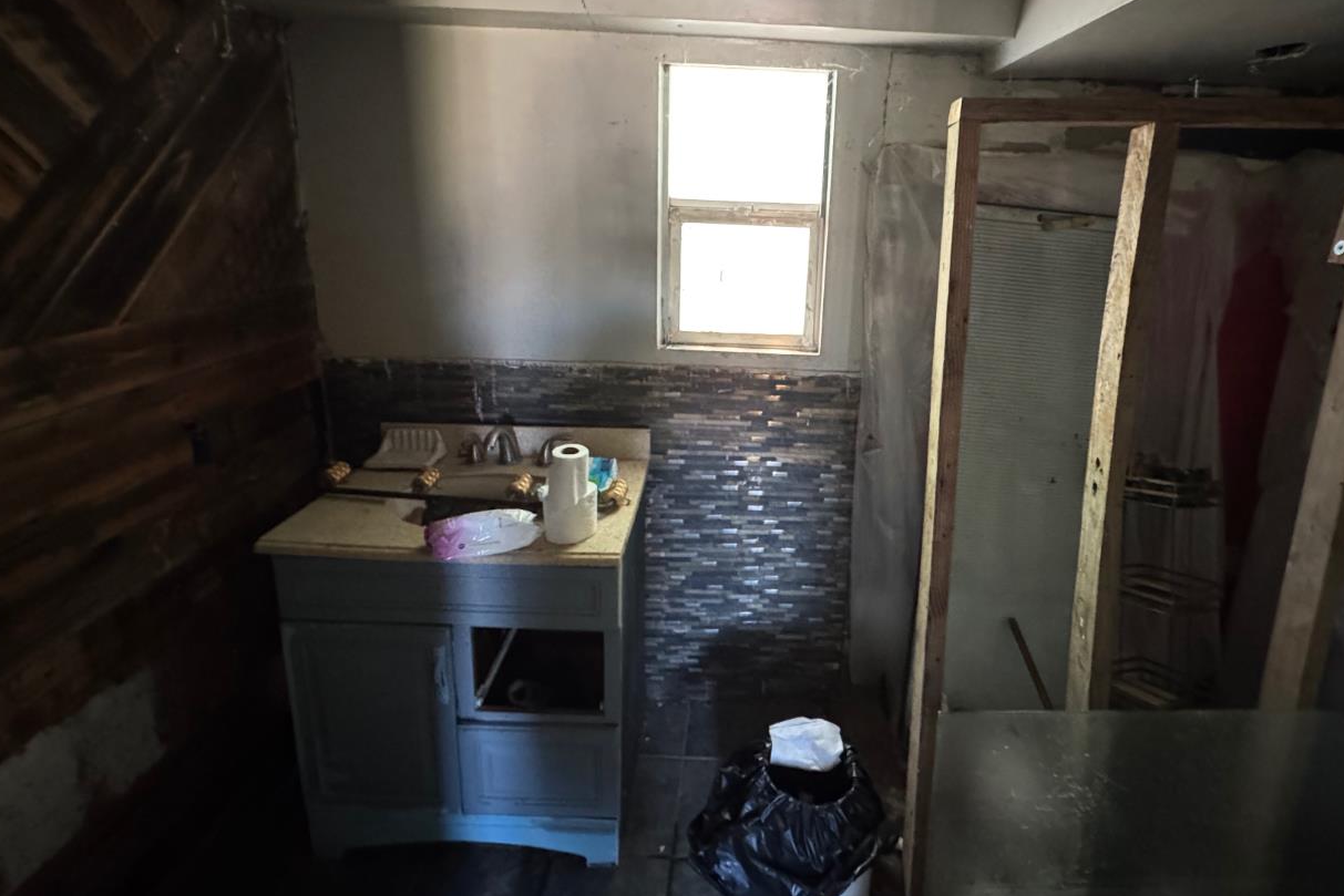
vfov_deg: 66.8
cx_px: 733
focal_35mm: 18
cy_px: 363
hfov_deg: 89.8
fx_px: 672
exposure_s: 1/53
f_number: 2.2
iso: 1250
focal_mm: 2.22
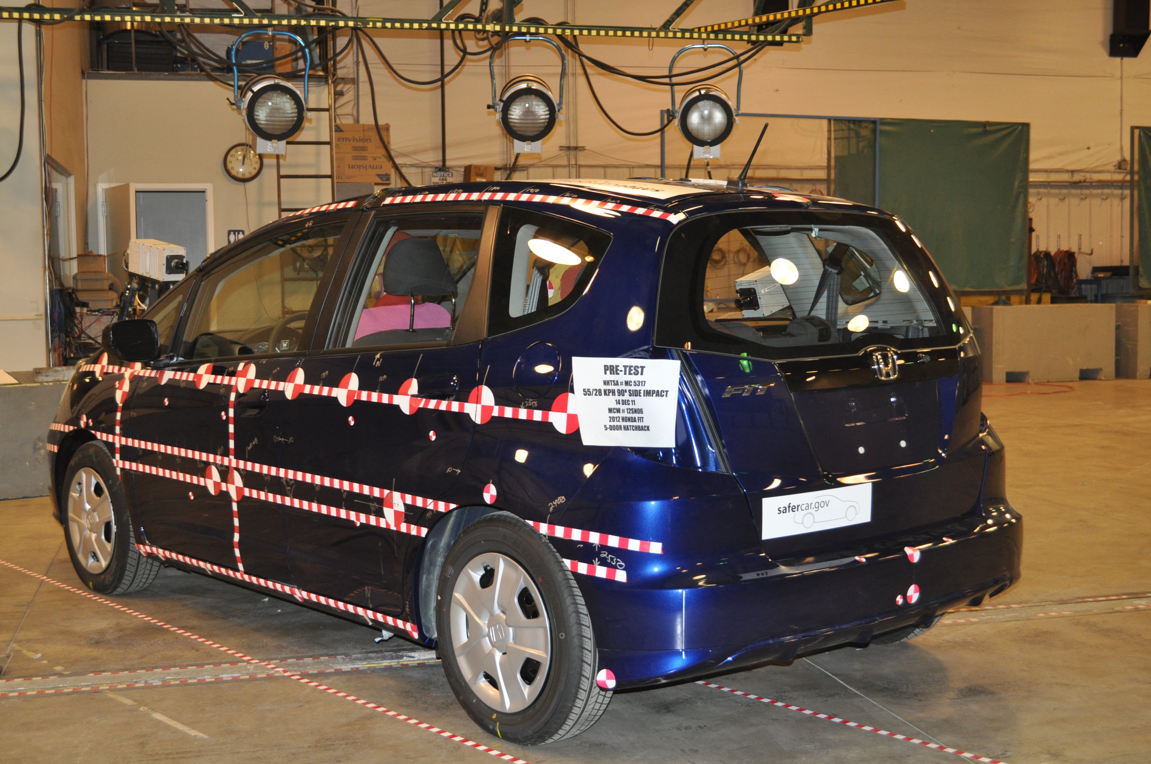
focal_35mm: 45
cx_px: 576
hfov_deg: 43.7
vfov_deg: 29.8
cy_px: 382
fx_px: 1437
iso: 800
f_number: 4.5
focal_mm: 30
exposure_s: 1/60
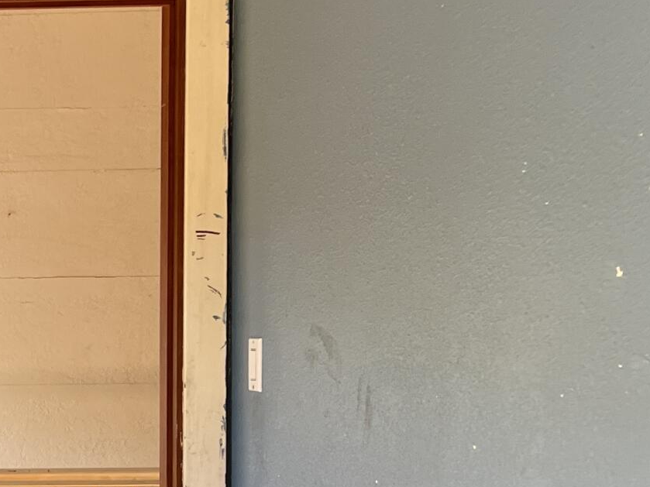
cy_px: 396
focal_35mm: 93
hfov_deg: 18.0
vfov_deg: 15.8
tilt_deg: -4.7
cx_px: -411
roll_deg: +0.4
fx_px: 1746
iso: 125
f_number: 1.5
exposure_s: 1/121
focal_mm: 5.7
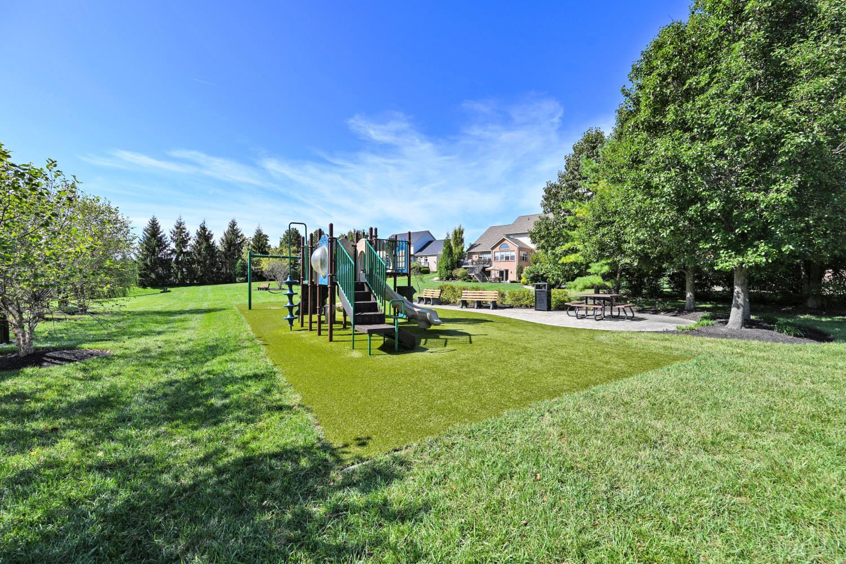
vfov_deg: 81.2
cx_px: 423
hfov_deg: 104.3
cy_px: 282
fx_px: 329
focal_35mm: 14
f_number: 6.3
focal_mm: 14
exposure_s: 1/320
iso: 100
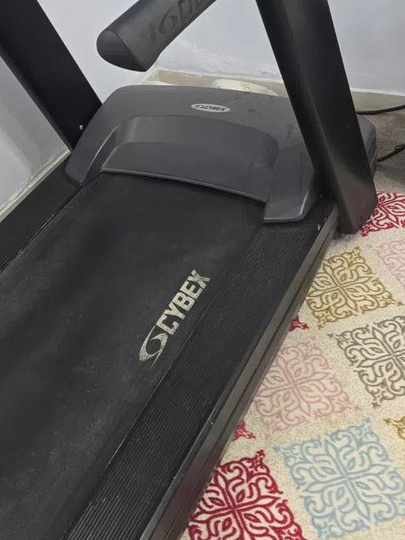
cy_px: 120
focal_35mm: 49
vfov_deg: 37.7
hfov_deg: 27.9
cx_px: -4
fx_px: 764
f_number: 1.7
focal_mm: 6.3
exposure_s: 1/100
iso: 250
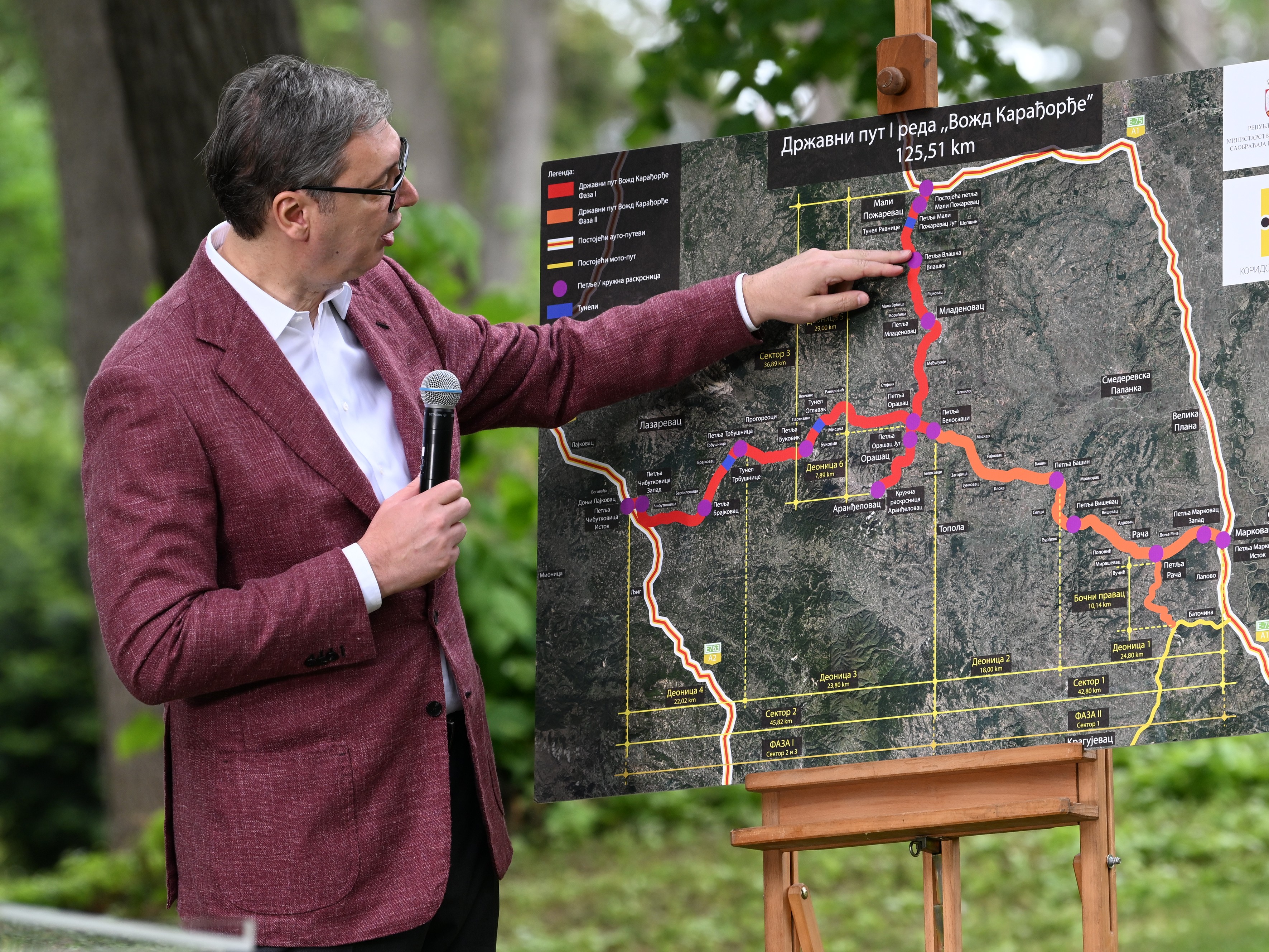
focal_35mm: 268
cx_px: 699
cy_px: 476
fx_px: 9825
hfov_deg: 7.4
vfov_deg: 5.5
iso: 400
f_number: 4
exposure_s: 1/320
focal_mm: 165
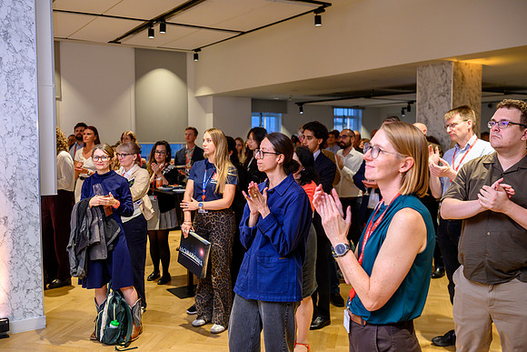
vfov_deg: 37.3
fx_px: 520
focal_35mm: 36
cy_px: 176
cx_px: 264
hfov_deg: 53.7
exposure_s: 1/200
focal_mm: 35
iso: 500
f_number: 3.2
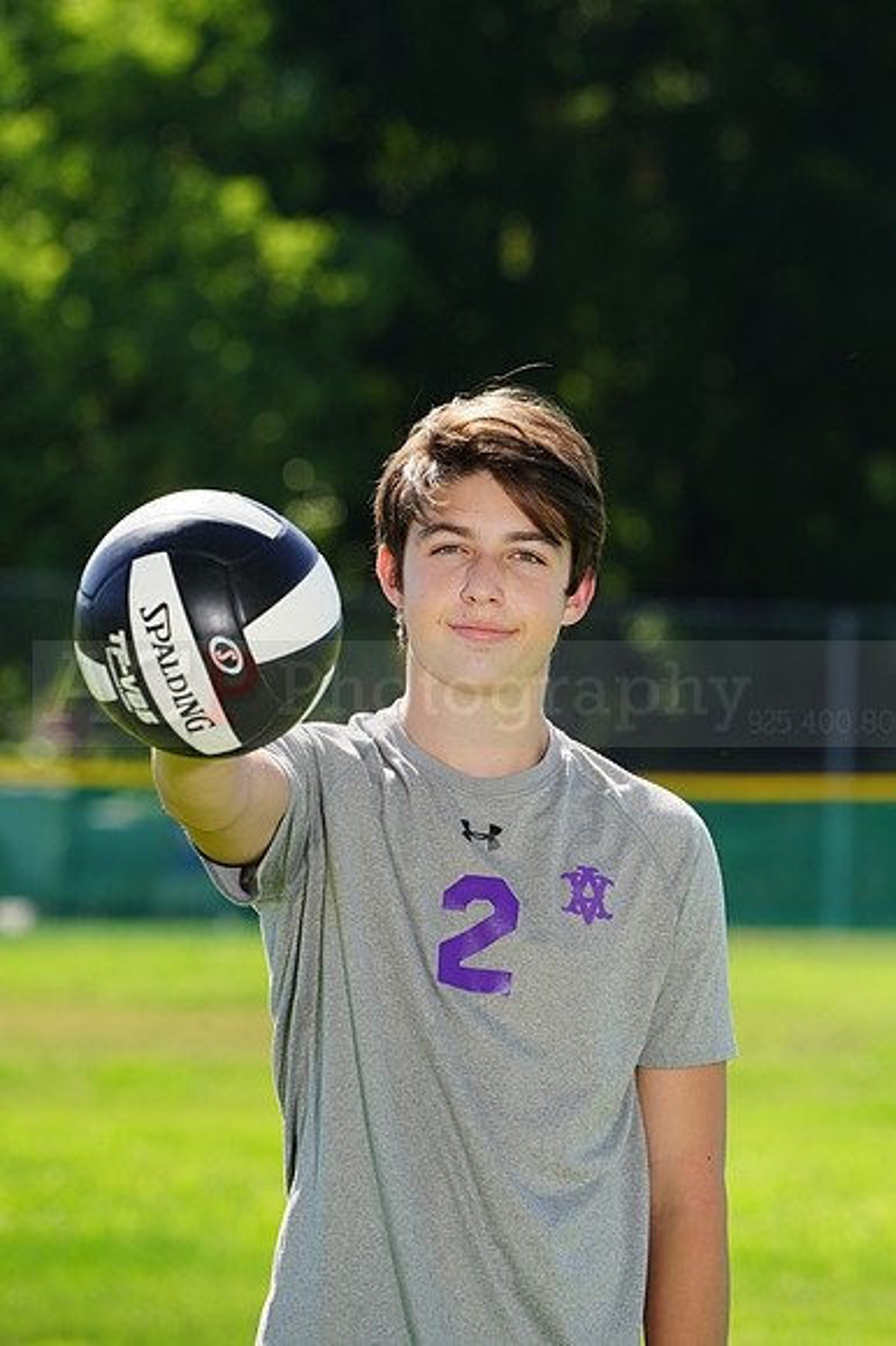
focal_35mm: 315
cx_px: 448
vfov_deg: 6.5
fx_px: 11773
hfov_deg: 4.4
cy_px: 673
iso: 200
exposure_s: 1/200
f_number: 11
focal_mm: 315
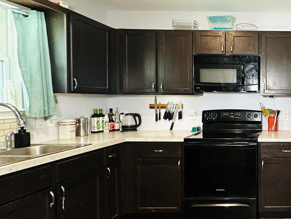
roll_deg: -0.6
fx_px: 235
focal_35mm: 28
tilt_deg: -0.9
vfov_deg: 49.7
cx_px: 286
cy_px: 104
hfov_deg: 51.7
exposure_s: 1/60
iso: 400
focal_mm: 2.22
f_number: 2.2
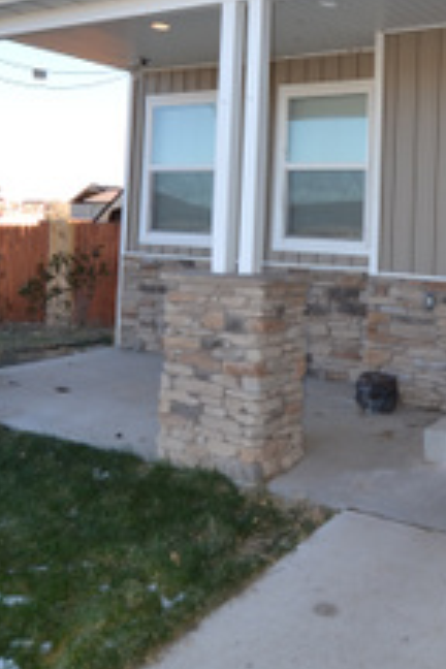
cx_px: 334
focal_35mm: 40
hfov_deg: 32.8
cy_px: 177
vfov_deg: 46.9
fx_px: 743
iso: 100
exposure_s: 1/200
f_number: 4
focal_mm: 12
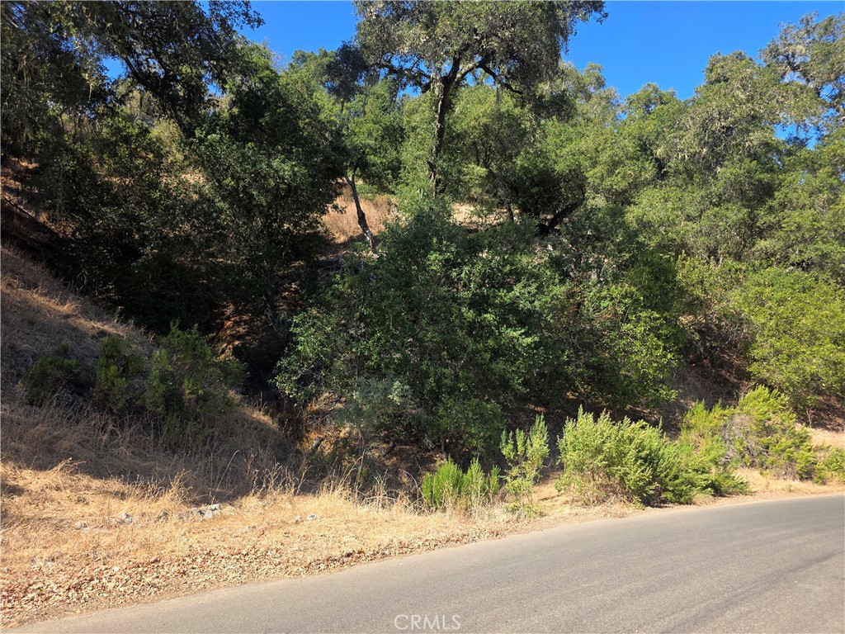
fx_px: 561
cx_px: 422
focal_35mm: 23
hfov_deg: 73.9
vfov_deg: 58.9
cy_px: 317
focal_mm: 6.3
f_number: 1.7
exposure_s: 1/1542
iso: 80
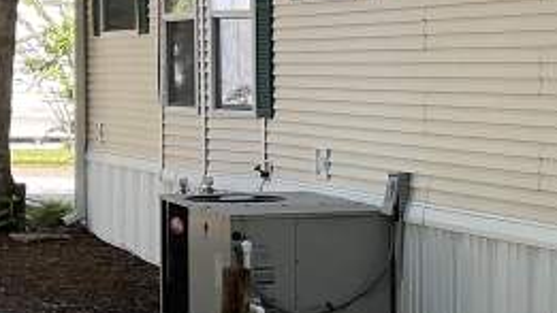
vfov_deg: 12.5
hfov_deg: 19.7
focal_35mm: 97
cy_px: 234
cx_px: 777
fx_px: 1433
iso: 16
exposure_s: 1/122
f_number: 1.8
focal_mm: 3
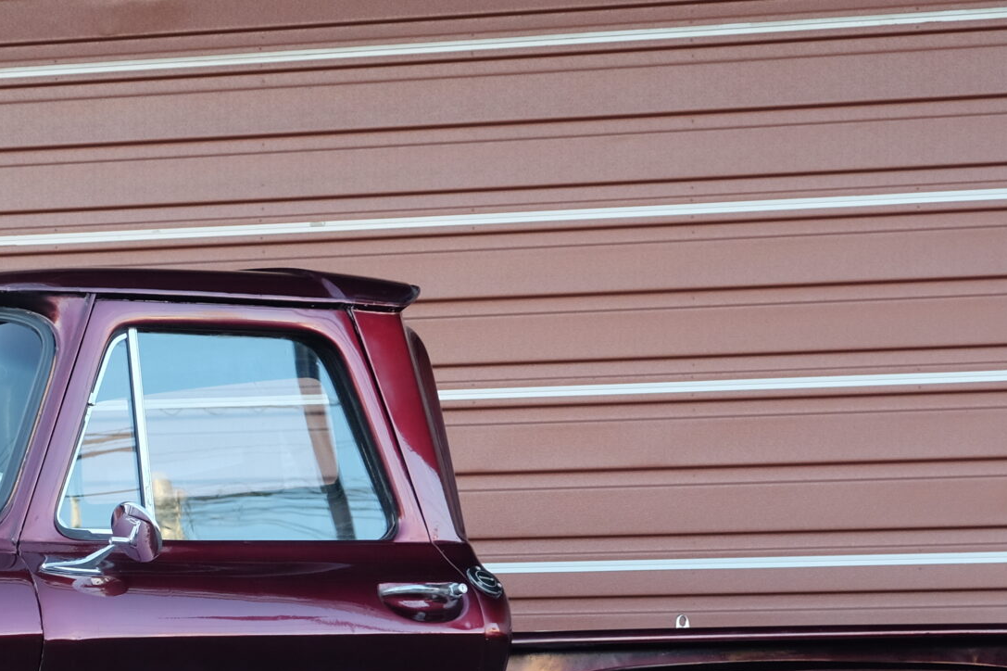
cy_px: 724
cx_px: 10
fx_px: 3887
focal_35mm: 139
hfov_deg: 14.5
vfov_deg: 9.8
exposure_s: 1/140
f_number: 3.6
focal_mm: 39
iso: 400
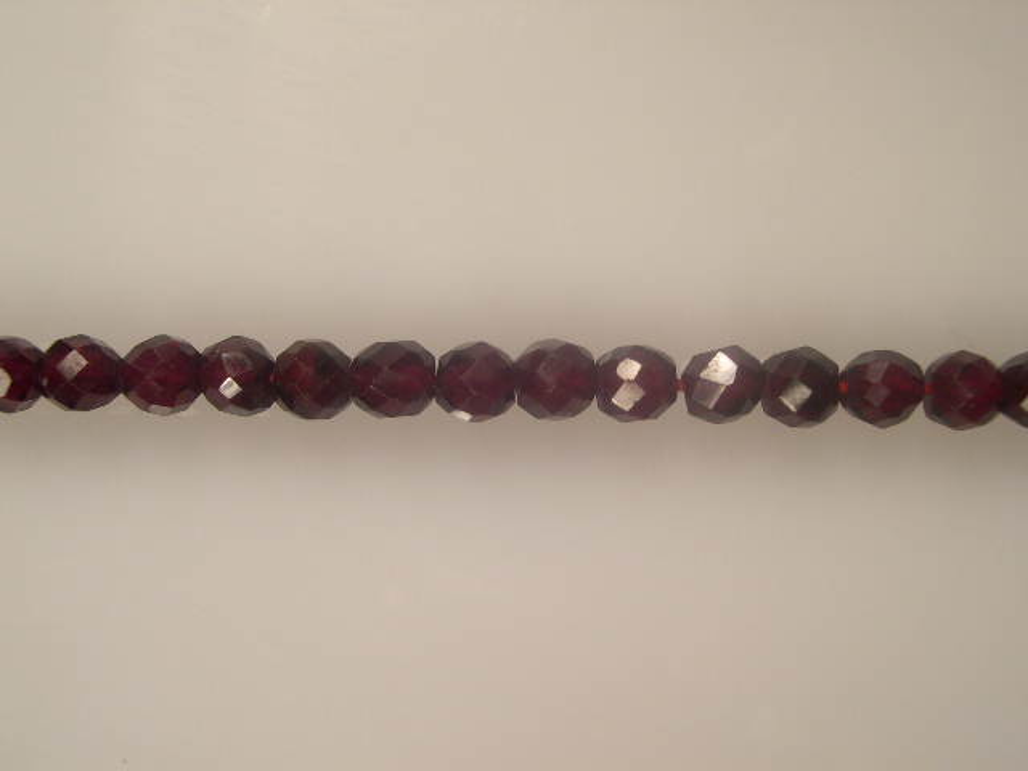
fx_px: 1128
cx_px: 514
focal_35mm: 38
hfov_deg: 49.0
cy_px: 386
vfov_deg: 37.7
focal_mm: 8
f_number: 7.6
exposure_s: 1/192
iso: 100
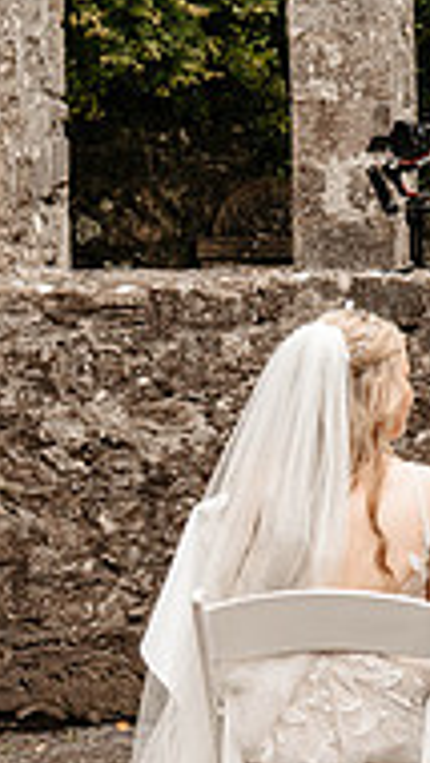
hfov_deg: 6.9
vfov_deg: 12.9
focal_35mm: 167
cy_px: 460
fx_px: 3382
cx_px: 960
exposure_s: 1/320
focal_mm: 35
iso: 800
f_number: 8
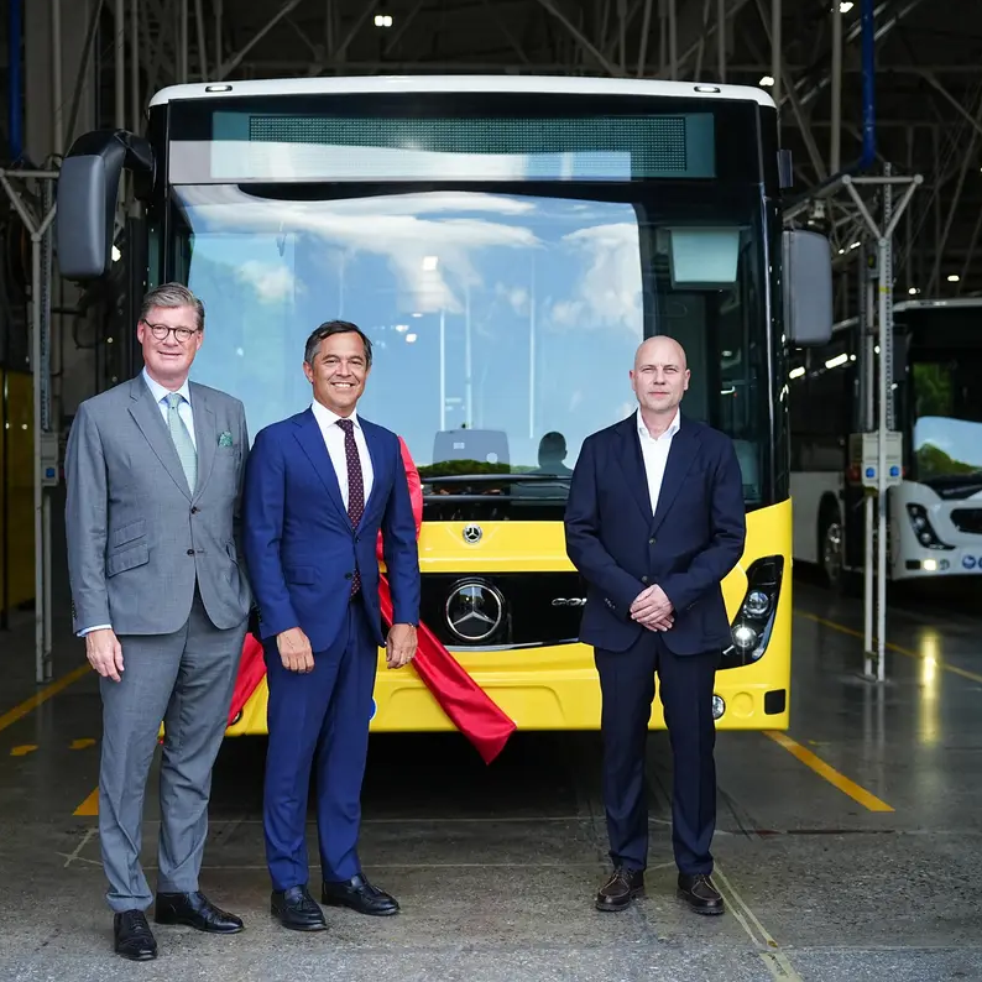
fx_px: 1737
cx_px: 441
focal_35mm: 54
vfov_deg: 31.6
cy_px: 489
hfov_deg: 31.5
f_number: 2.8
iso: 640
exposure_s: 1/1600
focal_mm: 42.1
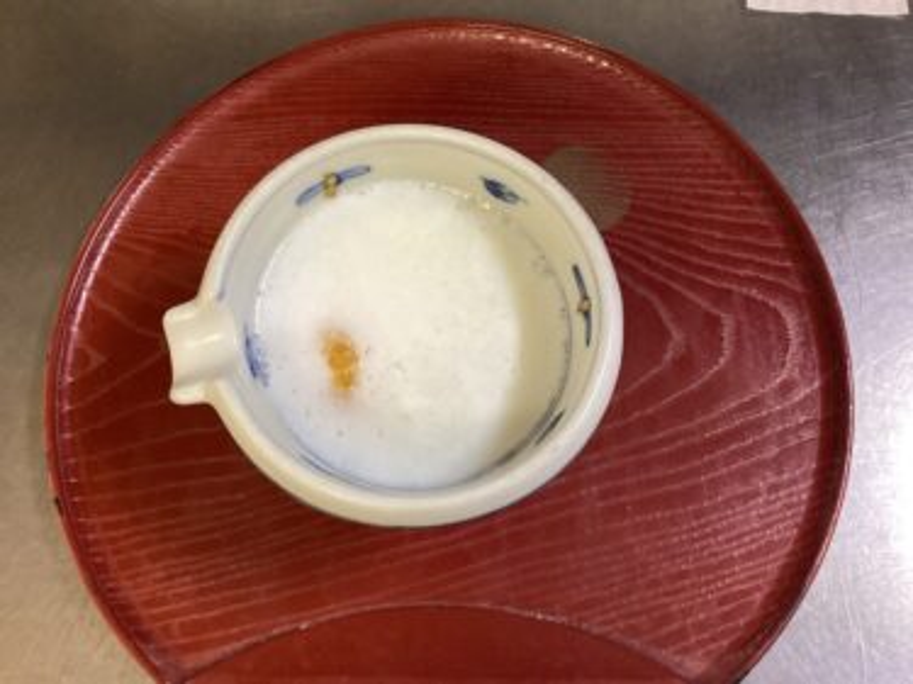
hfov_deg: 58.4
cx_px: 456
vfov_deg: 45.4
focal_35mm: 31
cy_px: 342
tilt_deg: -72.8
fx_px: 817
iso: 200
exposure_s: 1/50
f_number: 2.4
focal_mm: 3.3
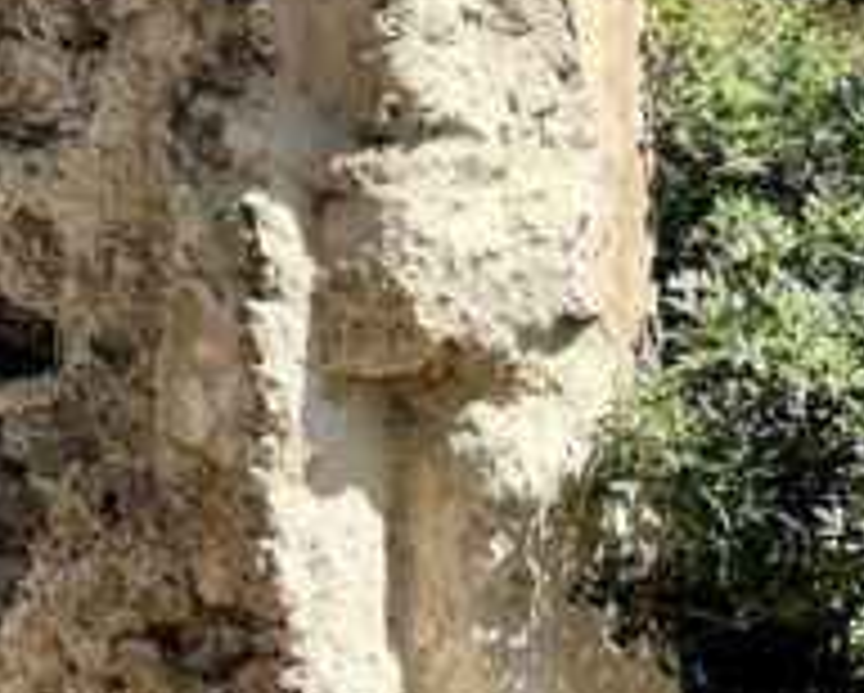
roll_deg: +0.4
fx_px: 3200
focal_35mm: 125
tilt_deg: +5.3
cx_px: -806
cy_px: -212
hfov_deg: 13.4
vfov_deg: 12.0
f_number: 1.78
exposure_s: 1/1517
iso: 80
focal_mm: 6.86
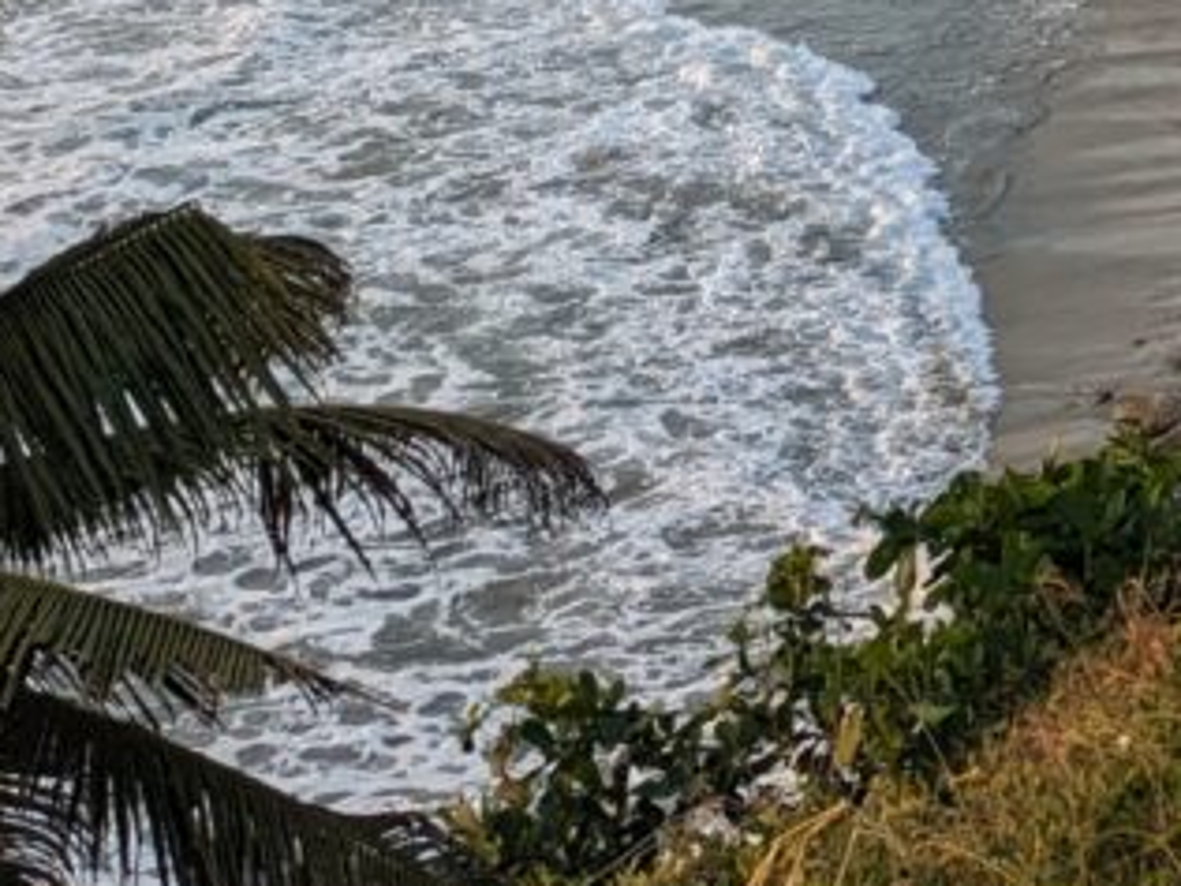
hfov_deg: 16.5
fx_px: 3889
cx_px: 1424
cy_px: -686
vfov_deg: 12.0
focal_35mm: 114
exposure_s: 1/324
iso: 44
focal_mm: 5.43
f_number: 1.89
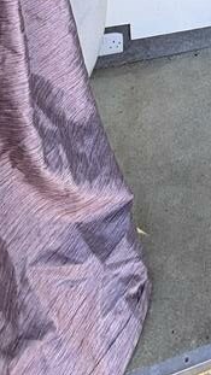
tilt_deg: +2.7
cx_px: 288
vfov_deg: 31.7
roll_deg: -0.8
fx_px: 438
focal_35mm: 44
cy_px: -143
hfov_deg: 23.4
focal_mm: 2.22
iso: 40
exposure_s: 1/99
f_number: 2.2
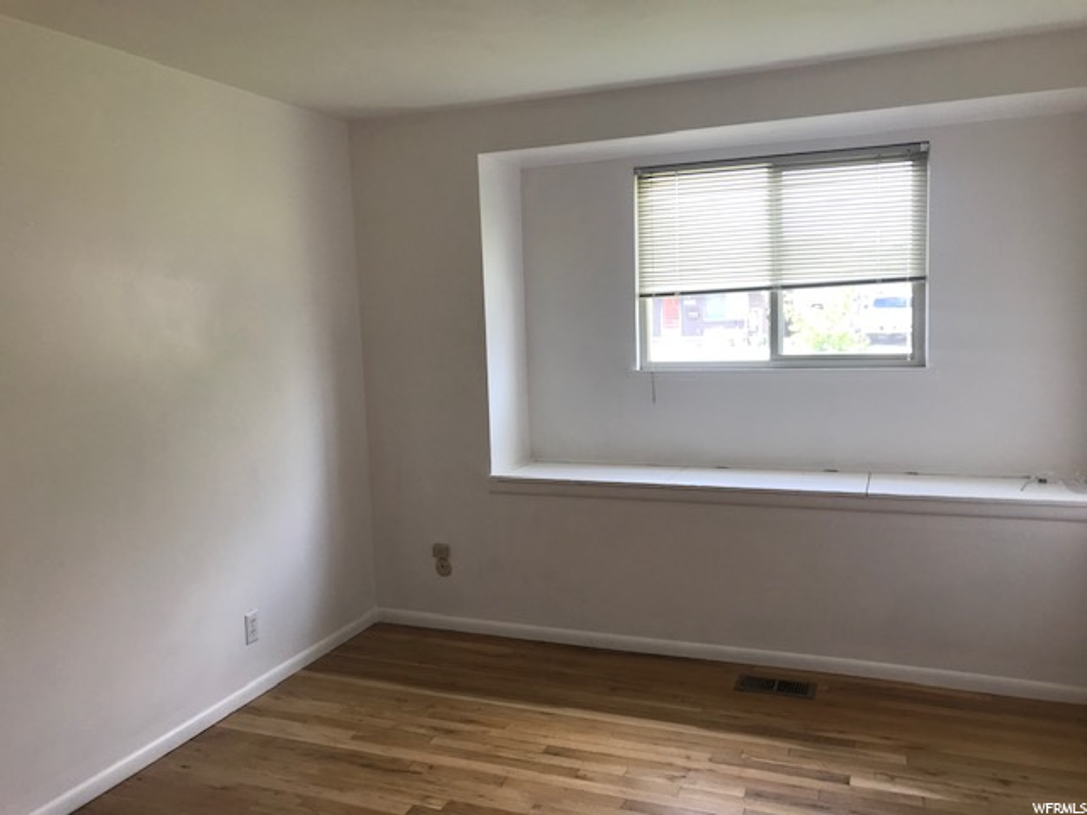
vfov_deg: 49.7
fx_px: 879
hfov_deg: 63.4
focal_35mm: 28
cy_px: 408
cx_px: 544
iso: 25
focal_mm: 3.99
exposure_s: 1/40
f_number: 1.8
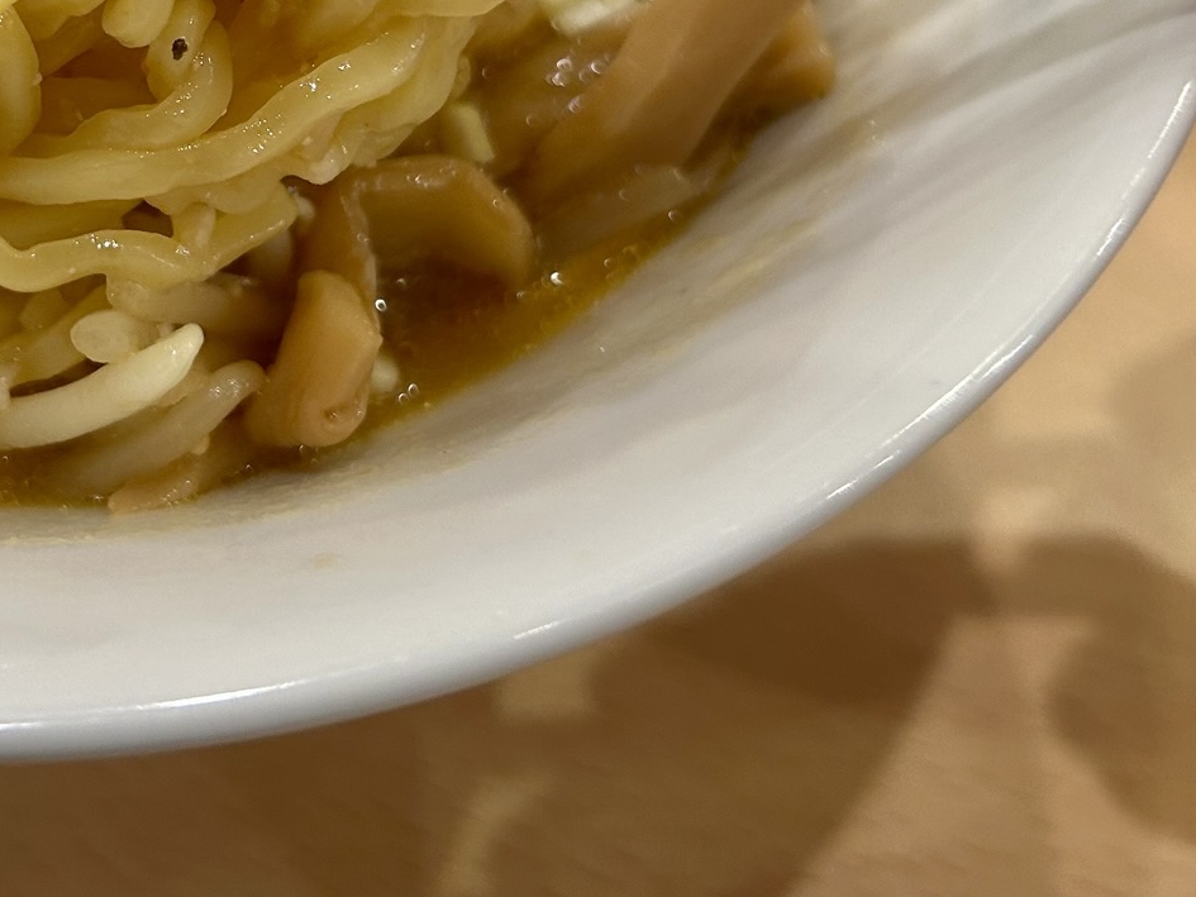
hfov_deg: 33.5
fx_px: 1901
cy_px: -5
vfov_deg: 25.2
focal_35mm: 55
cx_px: 168
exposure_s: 1/50
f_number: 1.5
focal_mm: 5.7
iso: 125
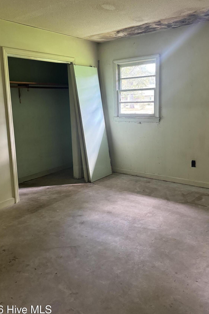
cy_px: 138
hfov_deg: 43.6
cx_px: 113
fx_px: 261
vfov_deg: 61.7
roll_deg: +2.2
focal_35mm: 30
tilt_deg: -8.0
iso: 640
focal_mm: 6.76
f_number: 1.78
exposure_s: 1/60
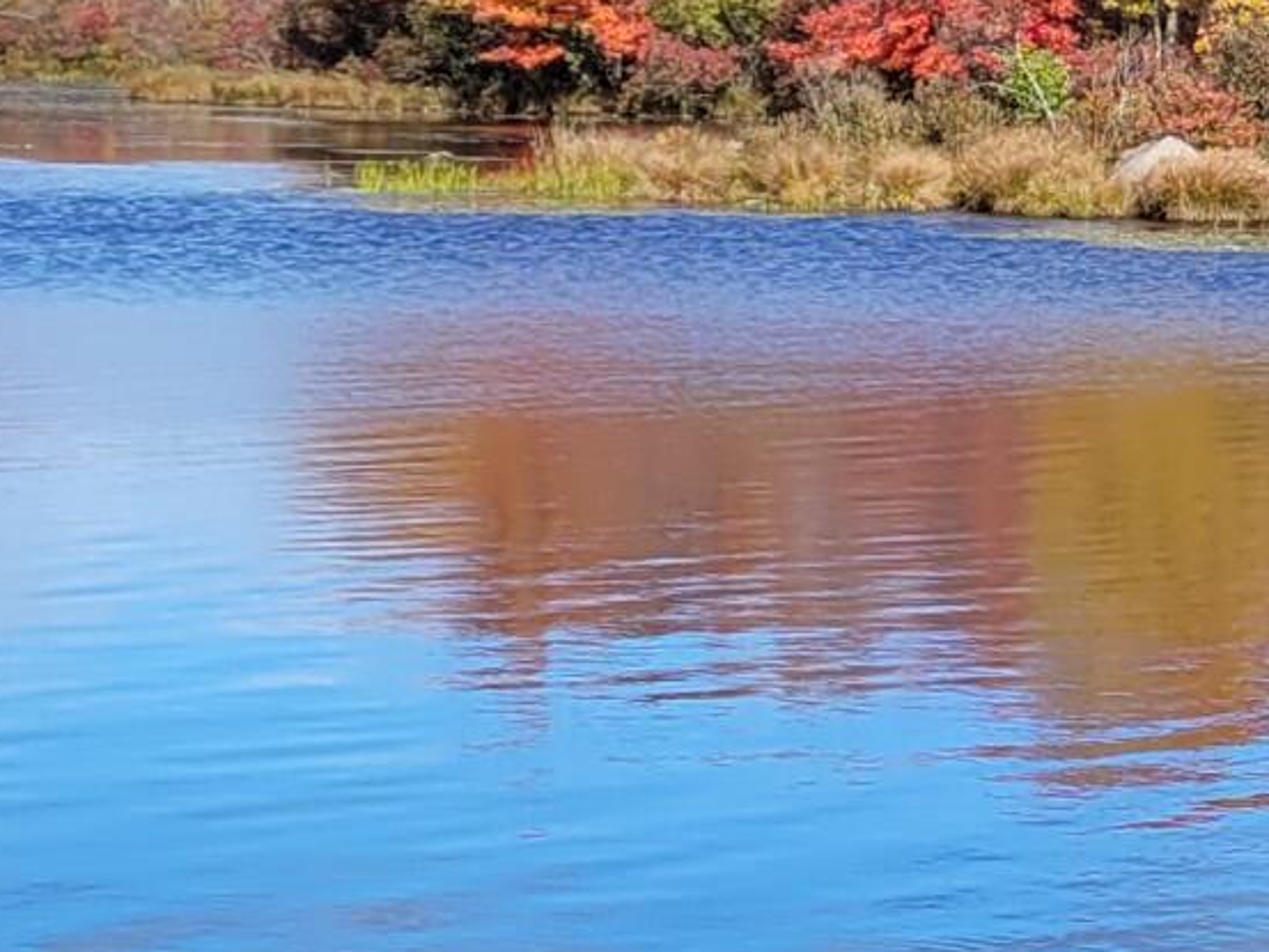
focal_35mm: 141
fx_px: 5170
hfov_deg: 13.6
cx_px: 1480
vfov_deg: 10.5
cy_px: 374
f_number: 1.8
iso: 40
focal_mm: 5.4
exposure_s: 1/1839
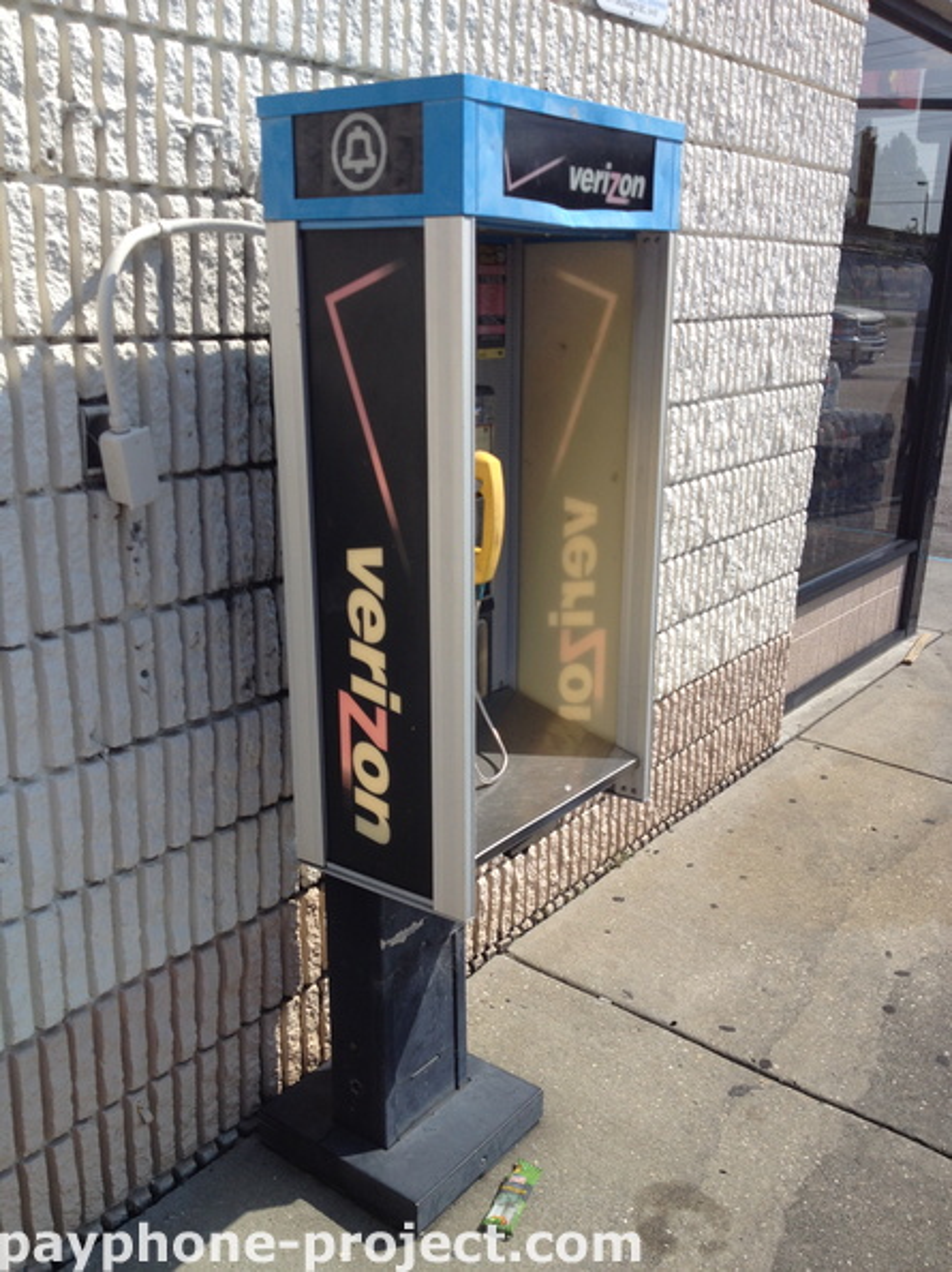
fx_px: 1284
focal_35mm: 35
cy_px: 636
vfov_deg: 52.6
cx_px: 476
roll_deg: -1.7
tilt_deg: -20.1
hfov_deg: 40.7
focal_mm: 4.28
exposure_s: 1/1842
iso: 50
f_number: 2.4
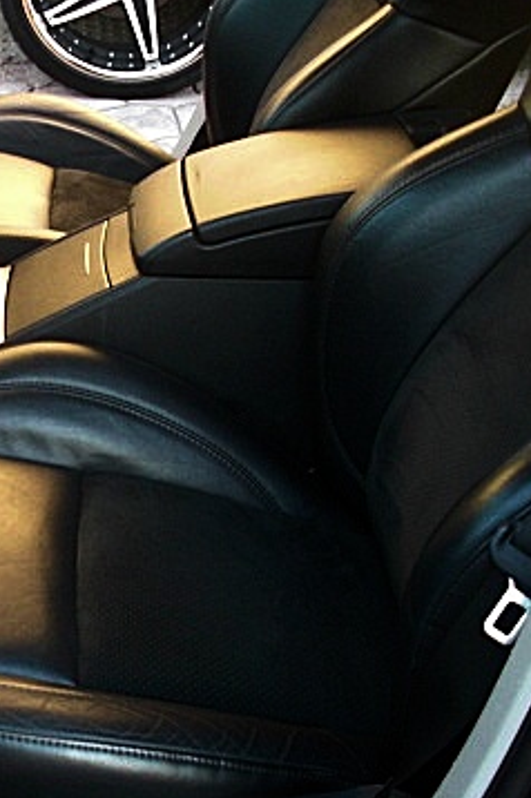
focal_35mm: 67
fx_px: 1485
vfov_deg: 30.1
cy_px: 426
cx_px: -54
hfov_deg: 19.4
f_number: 2.8
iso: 400
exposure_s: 1/60
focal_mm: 6.3
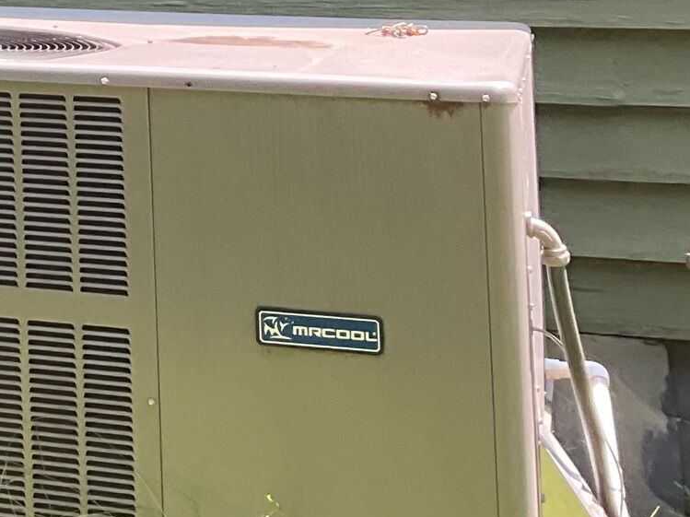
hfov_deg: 14.3
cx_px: -620
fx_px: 2371
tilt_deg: +7.2
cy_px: -406
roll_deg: -0.2
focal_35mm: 119
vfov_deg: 11.5
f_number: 1.8
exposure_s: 1/161
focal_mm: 3
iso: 16
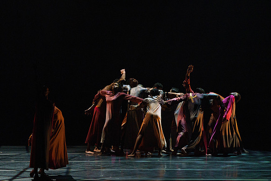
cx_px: 117
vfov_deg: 5.7
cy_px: 93
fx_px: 1823
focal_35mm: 242
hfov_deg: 8.5
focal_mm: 212
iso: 6400
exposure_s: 1/320
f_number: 5.6
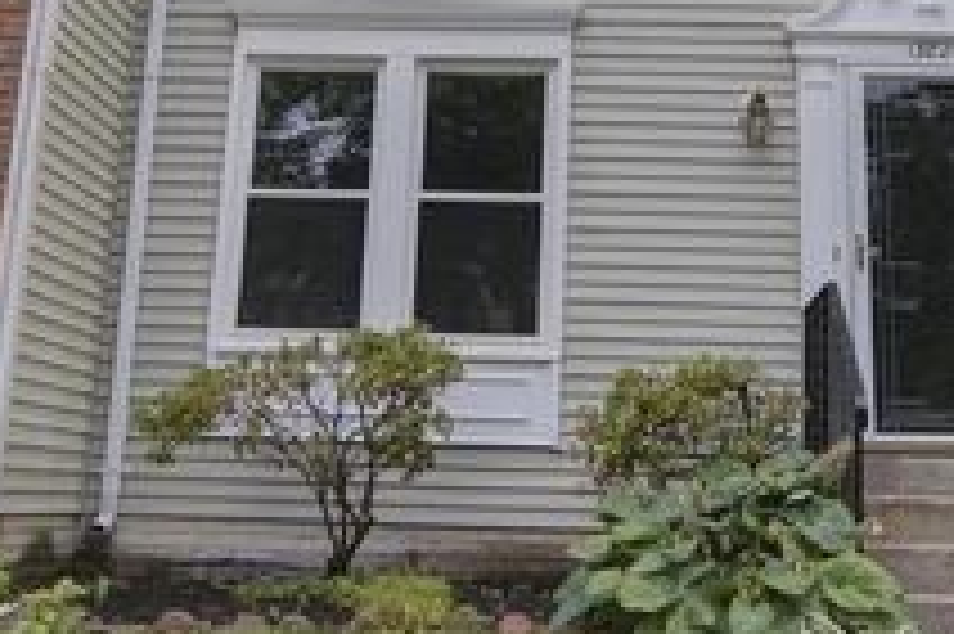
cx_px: 594
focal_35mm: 52
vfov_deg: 25.4
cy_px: 110
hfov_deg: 38.0
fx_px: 1377
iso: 200
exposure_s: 1/160
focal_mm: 15
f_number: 9
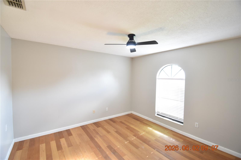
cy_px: 80
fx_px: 100
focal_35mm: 15
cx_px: 120
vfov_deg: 77.3
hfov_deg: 100.4
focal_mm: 10
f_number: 3.5
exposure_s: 1/45
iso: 800
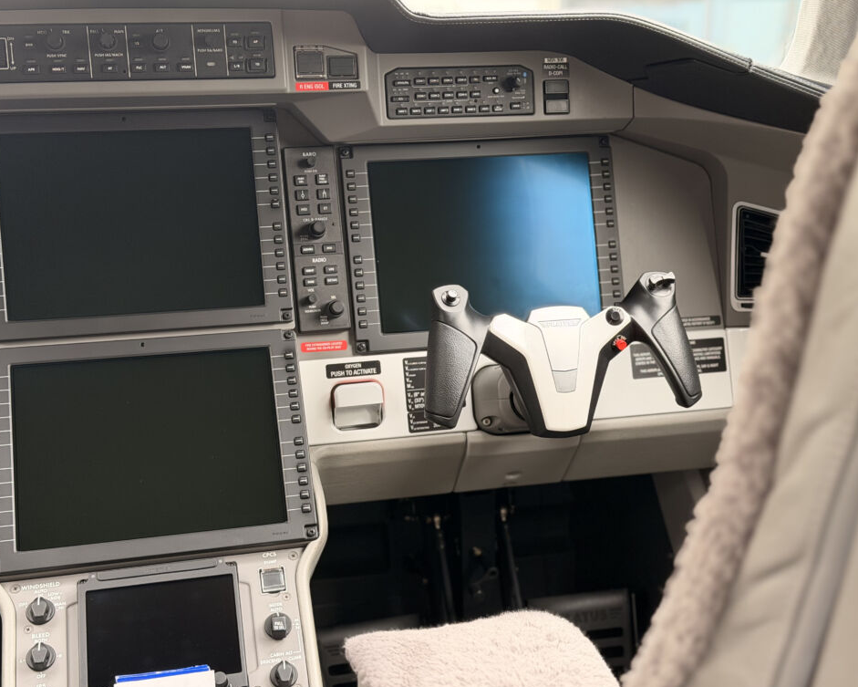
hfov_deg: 36.6
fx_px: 1295
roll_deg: +1.7
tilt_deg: -13.9
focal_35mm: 51
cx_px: 453
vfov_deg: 29.7
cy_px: 349
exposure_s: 1/74
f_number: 1.78
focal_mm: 6.76
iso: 100
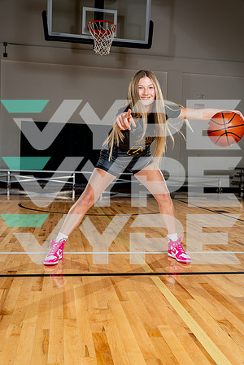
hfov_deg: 35.9
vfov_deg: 51.9
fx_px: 376
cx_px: 122
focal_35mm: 37
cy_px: 182
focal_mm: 37
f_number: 5.6
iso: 200
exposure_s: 1/250
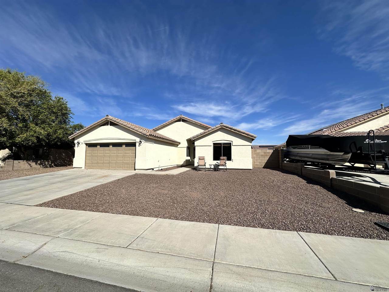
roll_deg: +0.0
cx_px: 194
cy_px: 146
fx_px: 157
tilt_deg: +4.9
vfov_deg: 85.7
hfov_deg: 102.1
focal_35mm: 14
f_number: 2.2
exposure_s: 1/5051
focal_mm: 2.22
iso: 50
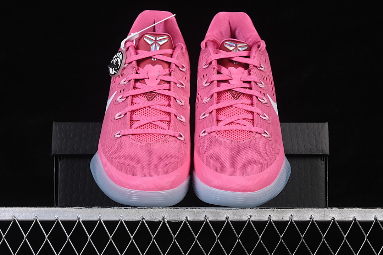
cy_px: 128
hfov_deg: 27.0
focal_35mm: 75
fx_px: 798
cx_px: 192
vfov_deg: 18.2
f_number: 8
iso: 160
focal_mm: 50
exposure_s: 1/80
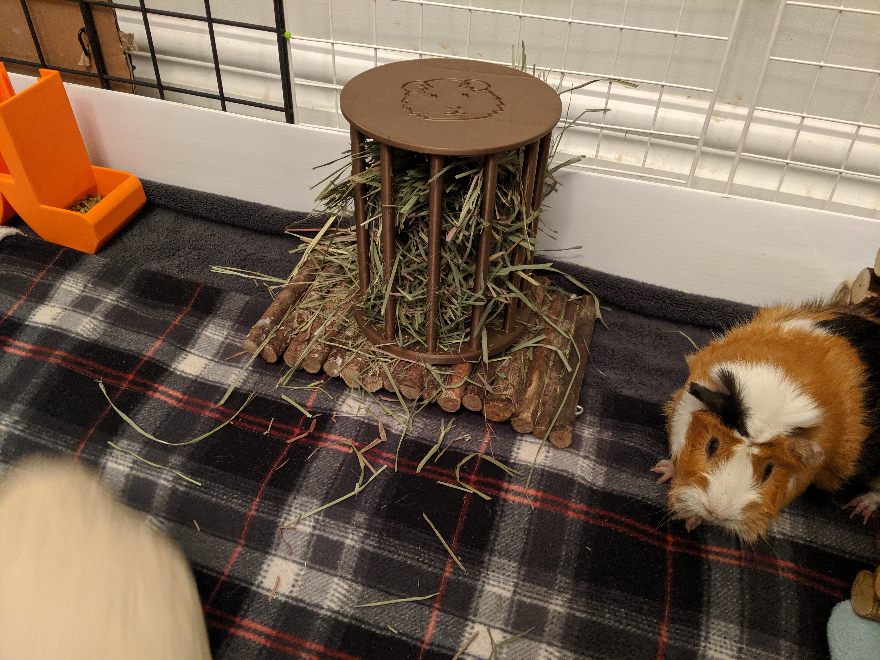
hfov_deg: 65.3
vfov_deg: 51.4
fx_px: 686
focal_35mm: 27
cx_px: 440
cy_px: 330
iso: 592
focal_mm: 4.44
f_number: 1.8
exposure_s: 1/30
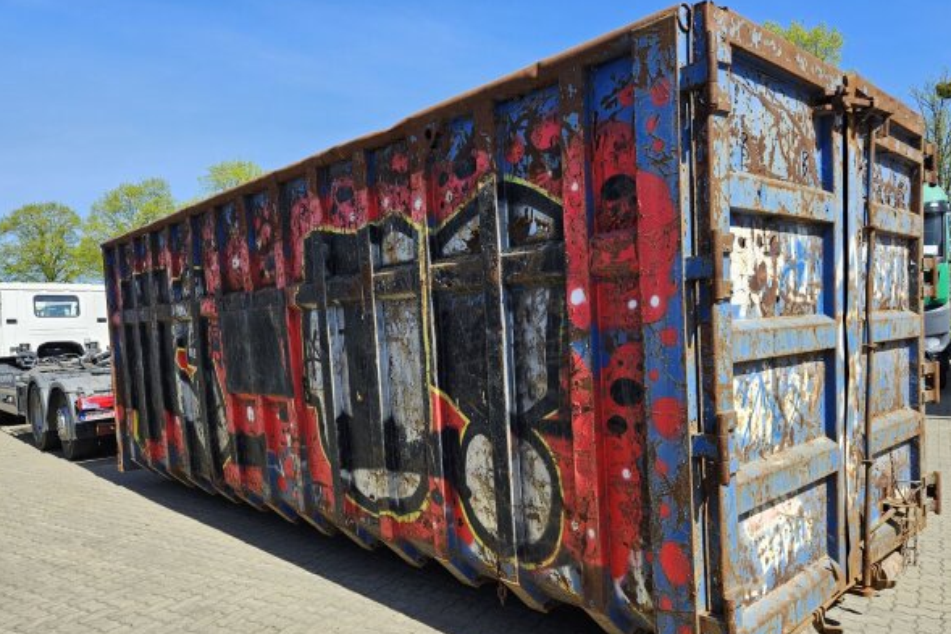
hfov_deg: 69.3
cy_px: 368
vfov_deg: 49.4
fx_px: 687
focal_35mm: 26
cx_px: 507
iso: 25
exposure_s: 1/859
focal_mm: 5.4
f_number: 1.8
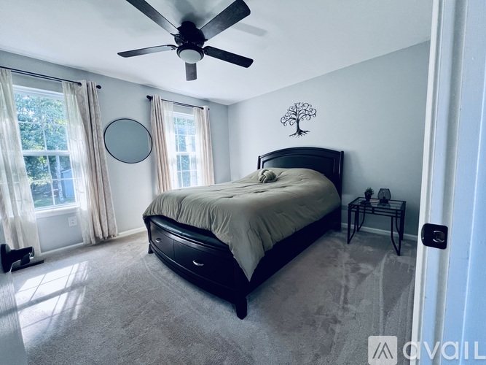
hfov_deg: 106.2
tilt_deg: -7.1
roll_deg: +2.2
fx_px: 182
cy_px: 182
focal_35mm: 13
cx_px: 243
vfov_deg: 89.9
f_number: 1.8
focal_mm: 1.57
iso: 125
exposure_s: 1/120
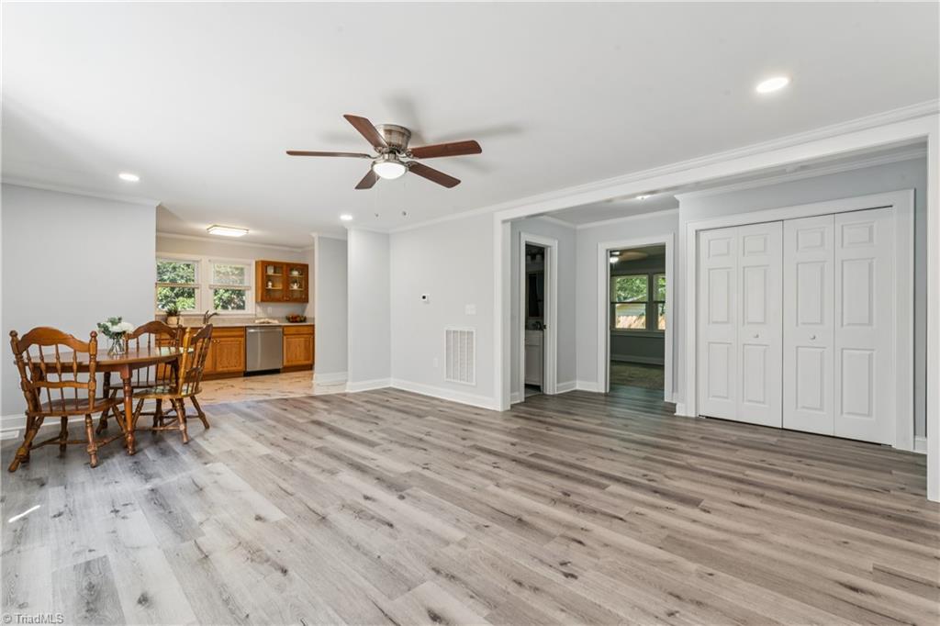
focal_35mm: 16
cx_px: 470
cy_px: 313
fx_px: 418
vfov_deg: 73.7
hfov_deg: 96.8
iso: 100
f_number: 13
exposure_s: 1
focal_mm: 16
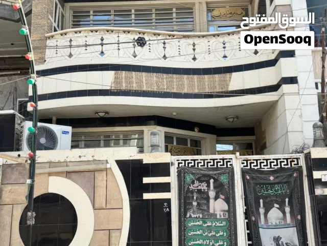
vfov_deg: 56.8
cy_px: 123
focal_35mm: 24
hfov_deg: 71.6
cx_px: 164
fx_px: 227
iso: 80
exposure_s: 1/1311
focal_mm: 6.76
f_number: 1.78
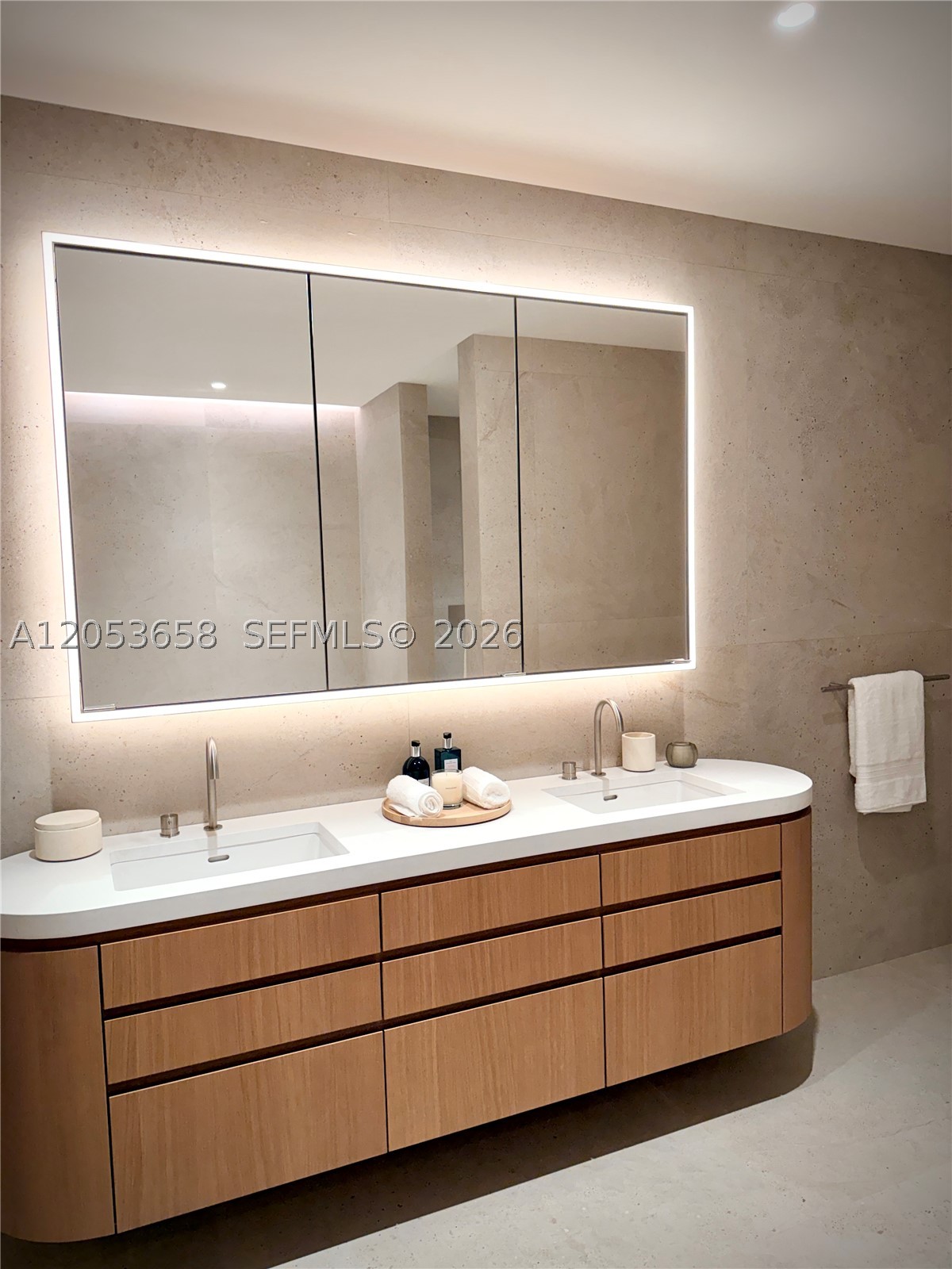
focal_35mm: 24
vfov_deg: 71.6
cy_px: 634
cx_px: 476
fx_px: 880
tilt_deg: -5.1
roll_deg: +1.6
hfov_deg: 56.8
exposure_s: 1/121
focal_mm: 6.76
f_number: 1.78
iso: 200
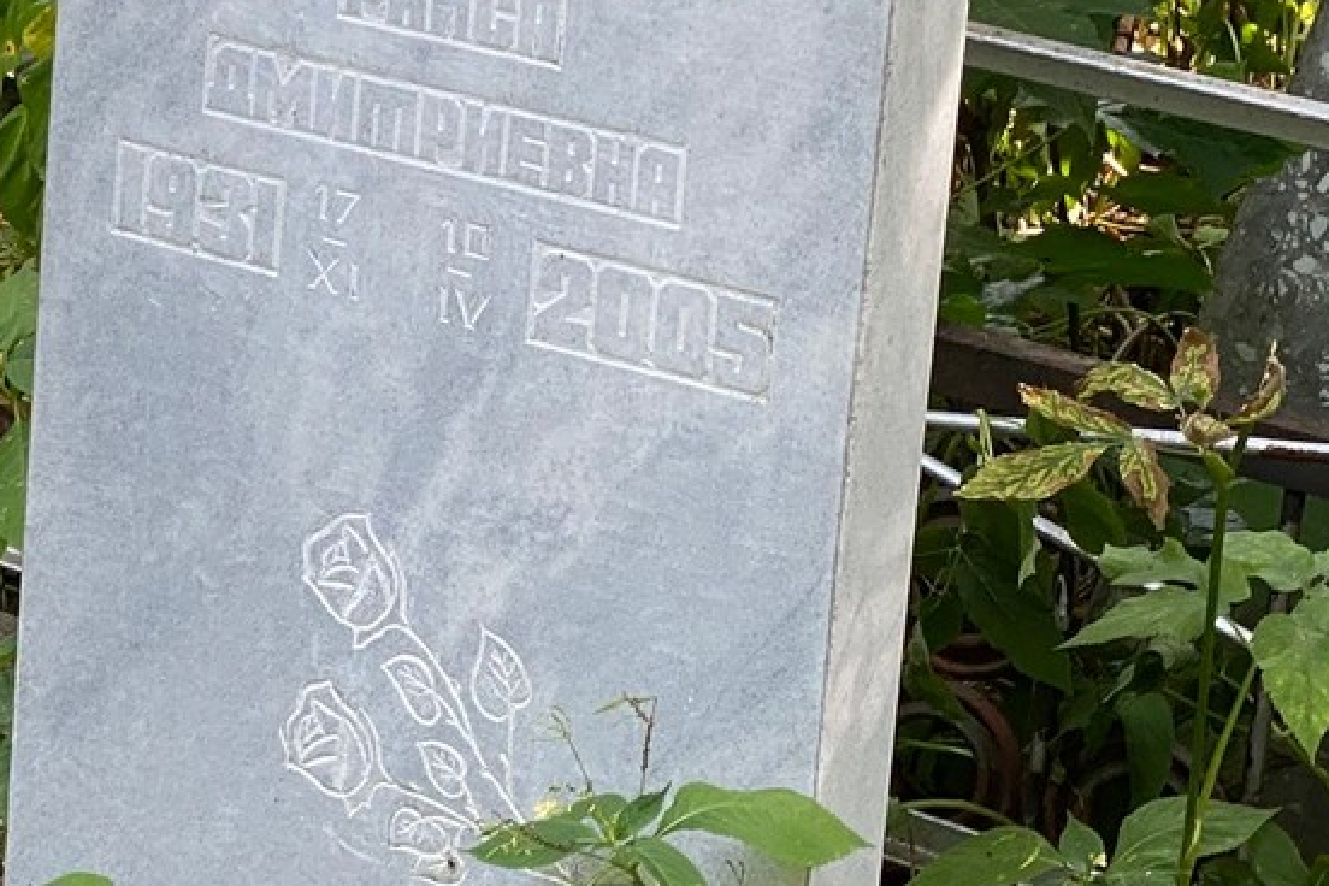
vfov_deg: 9.6
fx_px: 5205
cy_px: -156
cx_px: 342
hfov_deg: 14.5
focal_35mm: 141
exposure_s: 1/122
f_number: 2
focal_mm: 6
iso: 64
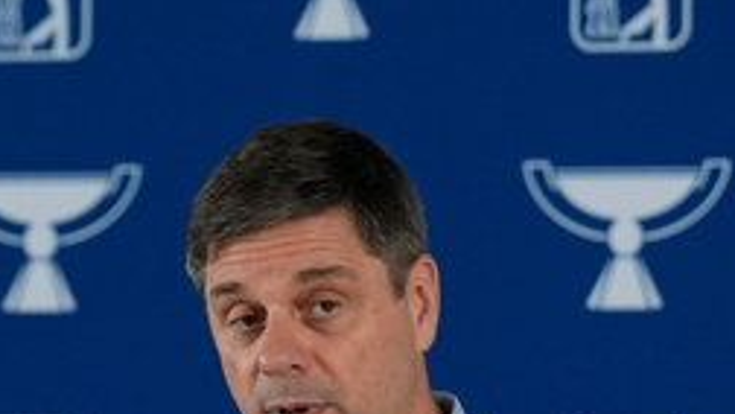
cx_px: 315
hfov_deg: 3.4
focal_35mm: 638
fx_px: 12439
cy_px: 350
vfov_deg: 1.9
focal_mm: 200
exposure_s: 1/640
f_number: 3.5
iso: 2500
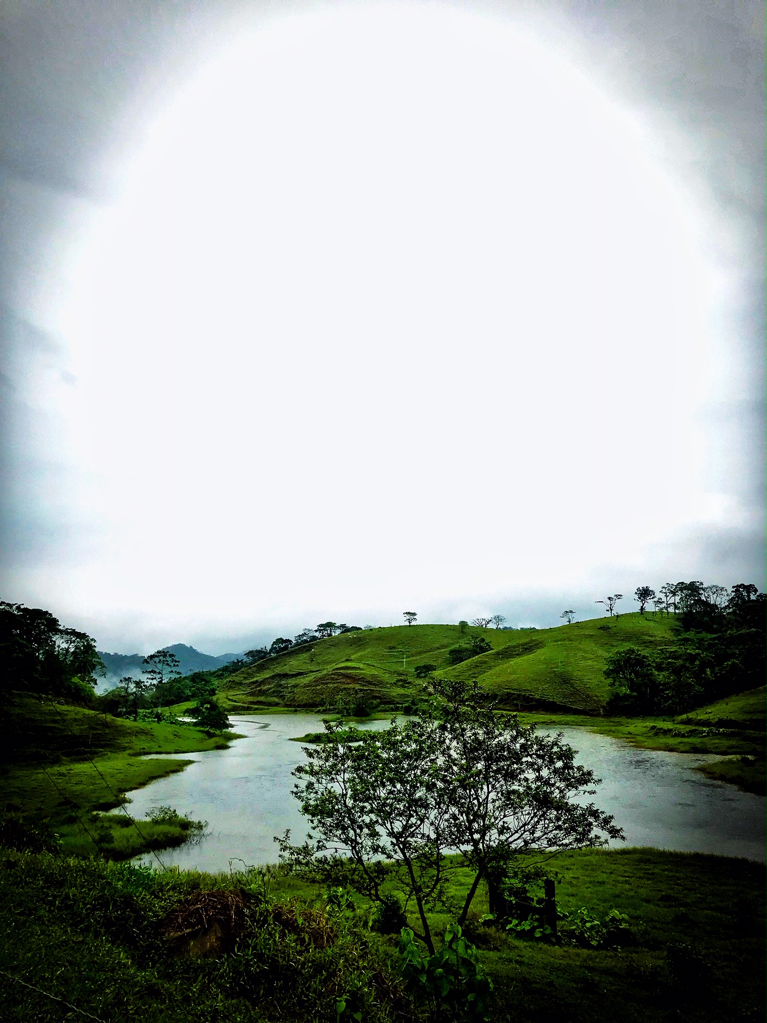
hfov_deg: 49.7
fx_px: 827
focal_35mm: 28
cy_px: 512
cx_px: 384
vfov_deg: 63.4
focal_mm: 3.99
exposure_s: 1/297
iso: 20
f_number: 1.8
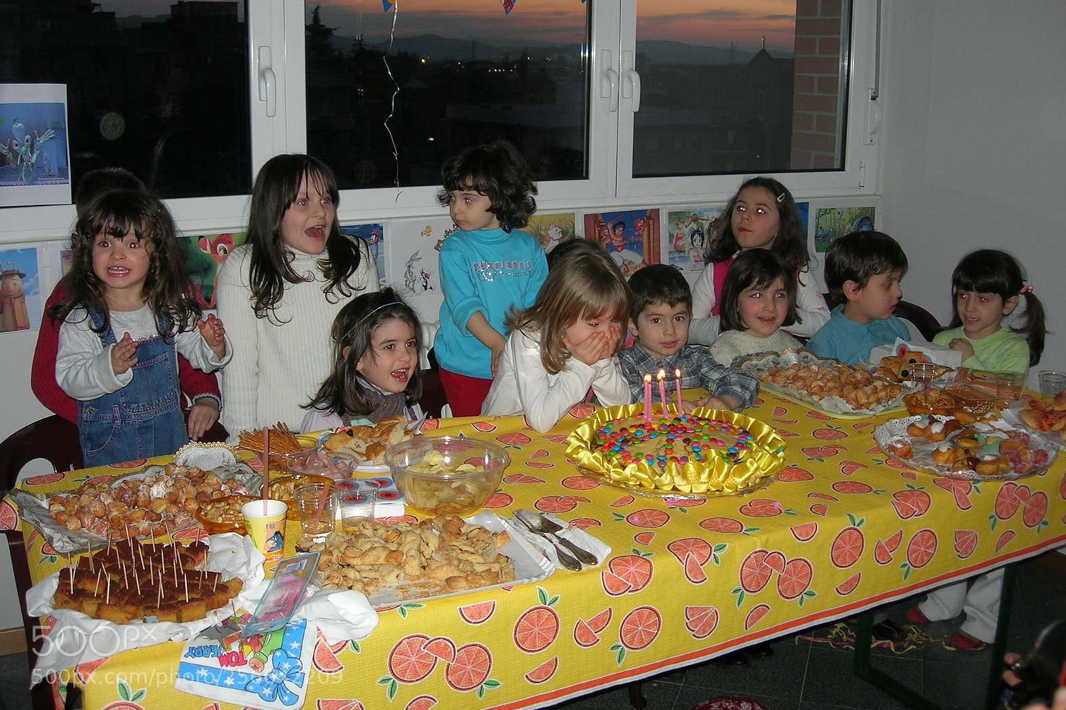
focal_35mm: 40
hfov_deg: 48.5
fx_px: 1184
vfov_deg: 33.4
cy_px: 325
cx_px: 529
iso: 64
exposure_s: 1/60.1
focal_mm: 7.8
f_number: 2.8
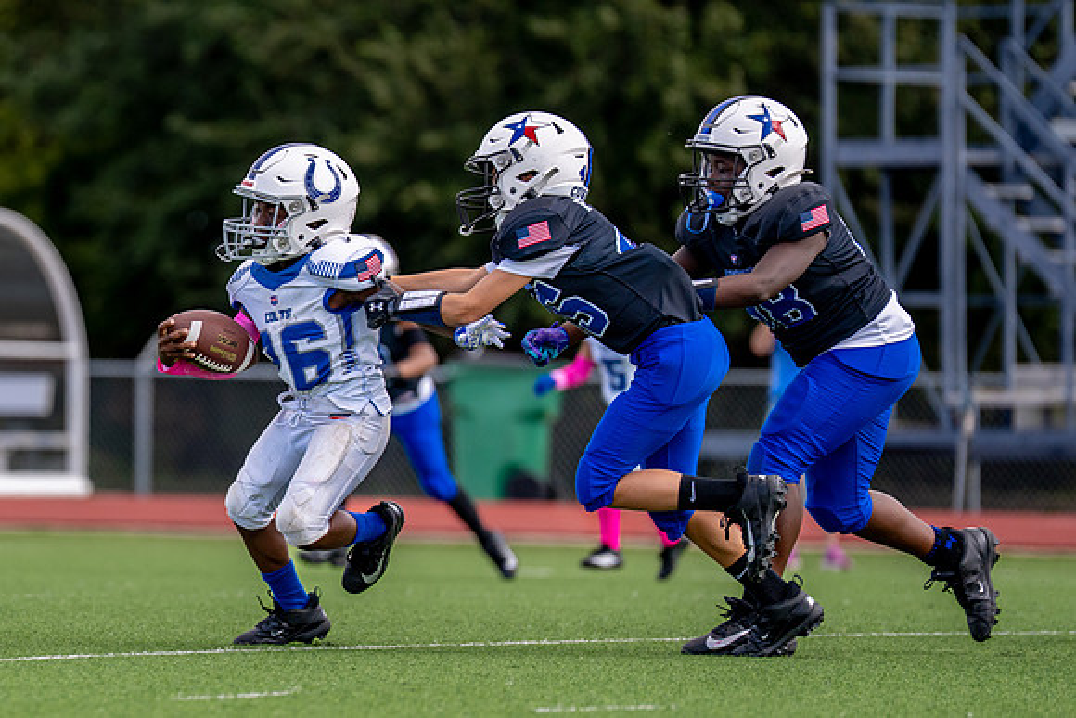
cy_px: 402
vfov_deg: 3.9
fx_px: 10568
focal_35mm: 354
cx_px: 180
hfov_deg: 5.8
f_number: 2.8
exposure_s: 1/2500
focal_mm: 200
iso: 250
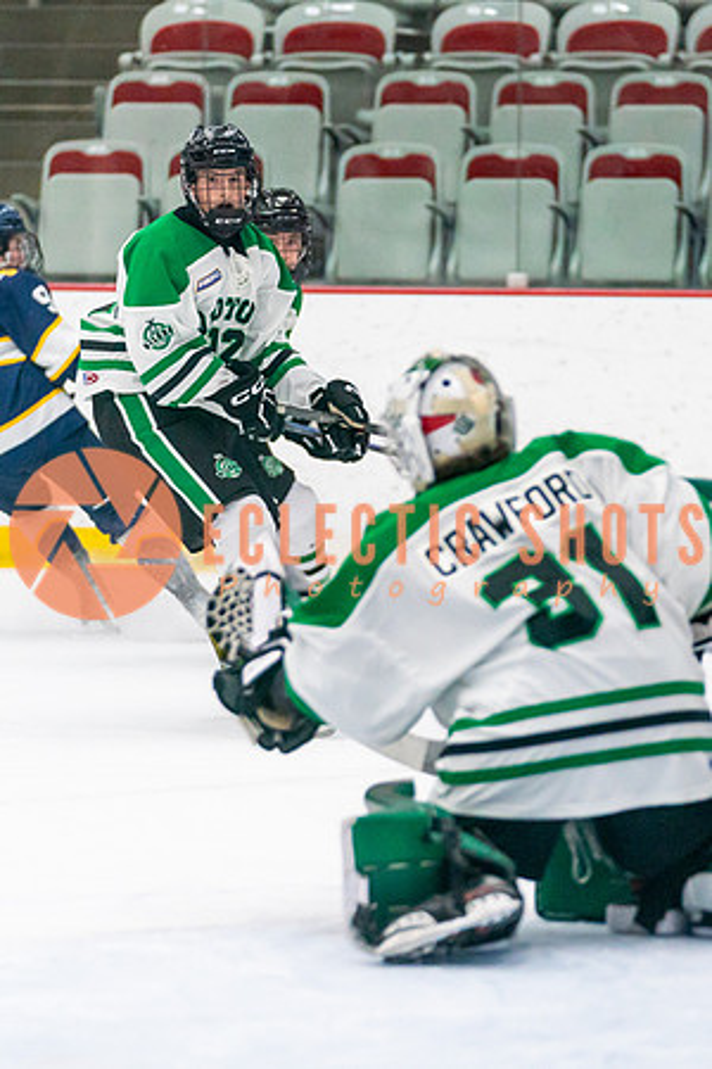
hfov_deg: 5.5
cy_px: 520
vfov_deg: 8.3
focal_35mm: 249
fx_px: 7401
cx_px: 359
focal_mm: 148
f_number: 2.8
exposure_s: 1/1250
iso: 3200
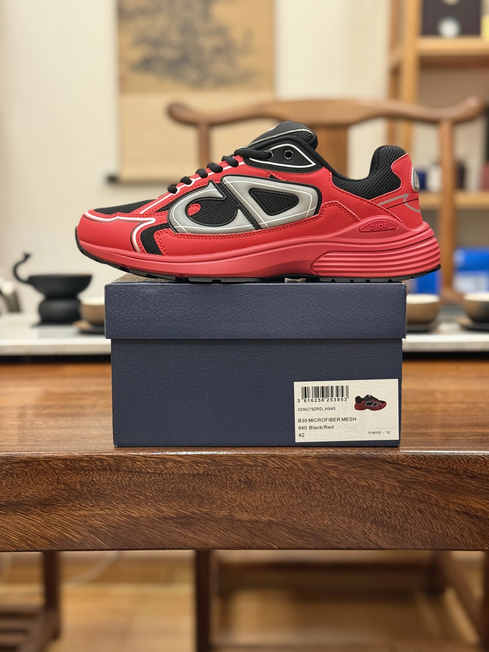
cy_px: 326
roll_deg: -0.5
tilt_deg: -7.8
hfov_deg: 30.3
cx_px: 244
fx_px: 904
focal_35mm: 48
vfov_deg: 39.7
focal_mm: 6.76
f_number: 1.78
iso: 250
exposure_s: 1/43
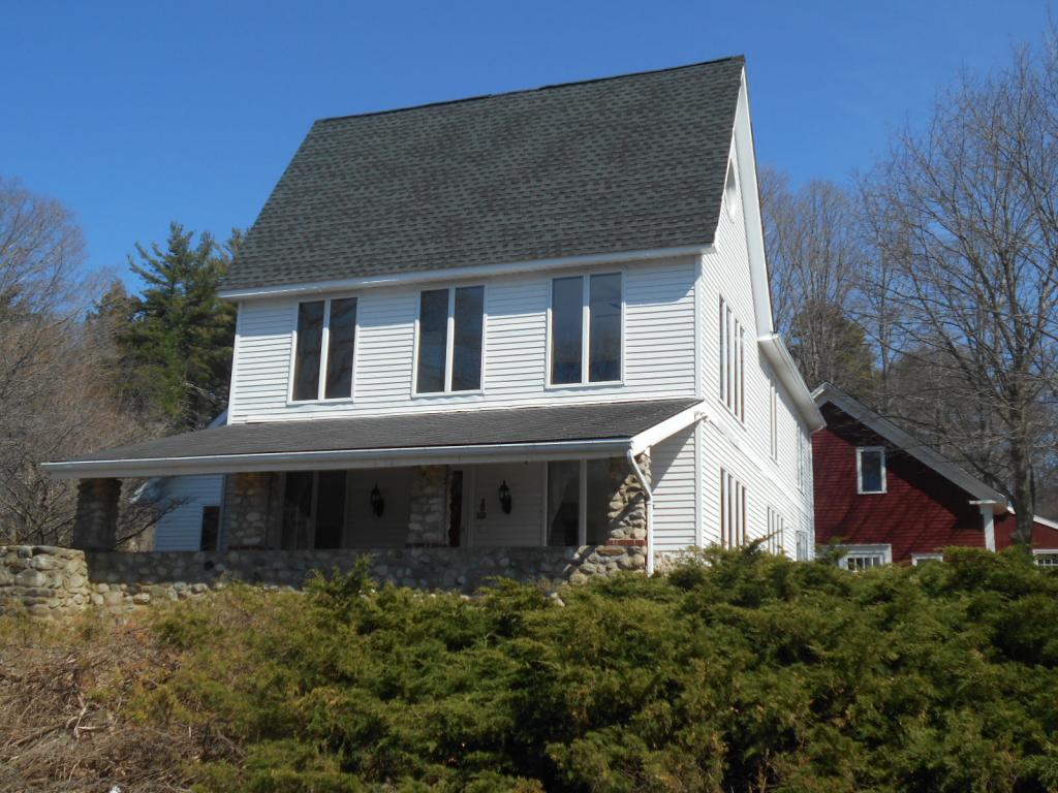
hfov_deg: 50.1
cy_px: 396
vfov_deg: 38.7
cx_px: 529
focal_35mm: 37
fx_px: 1131
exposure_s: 1/1000
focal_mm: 6.7
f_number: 3.9
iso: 80
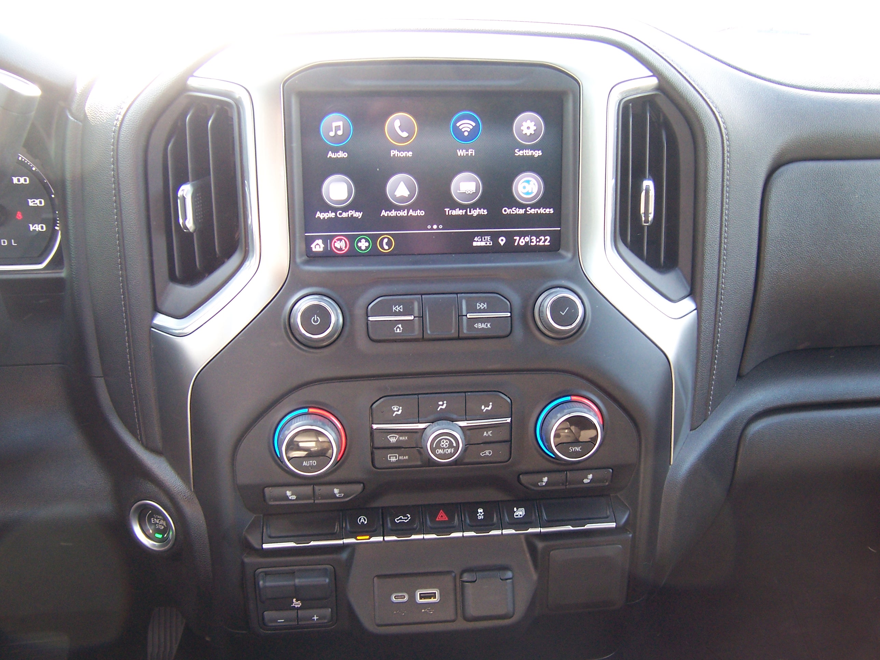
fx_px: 839
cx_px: 440
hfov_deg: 55.4
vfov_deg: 42.9
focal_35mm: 33
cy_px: 330
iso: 140
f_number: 3.4
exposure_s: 1/15
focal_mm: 5.5
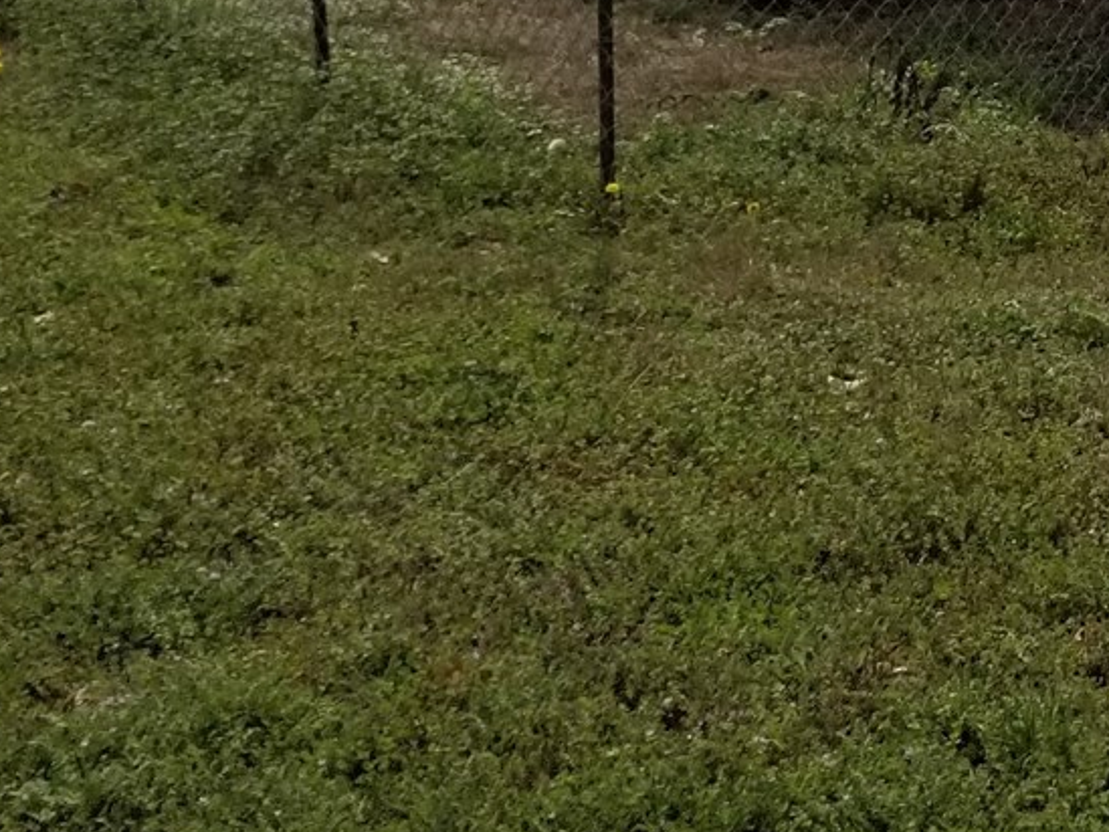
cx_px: 1424
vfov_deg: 14.5
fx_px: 3108
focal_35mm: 97
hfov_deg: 18.8
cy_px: -305
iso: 50
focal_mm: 4.25
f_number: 1.7
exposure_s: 1/5780
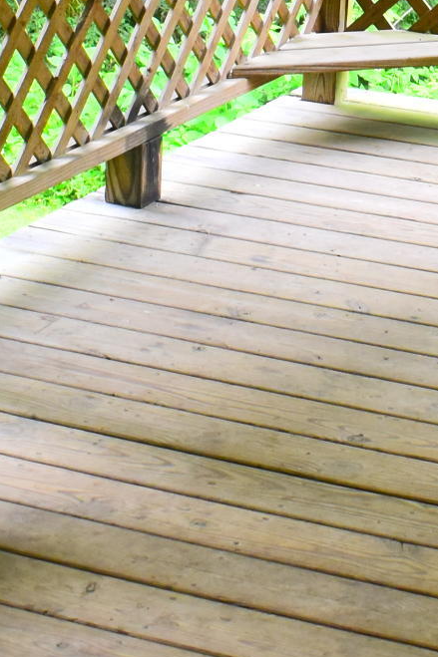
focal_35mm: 123
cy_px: -23
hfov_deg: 11.1
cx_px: 345
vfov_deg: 16.3
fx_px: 2246
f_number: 4.5
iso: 400
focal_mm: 18
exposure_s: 1/80
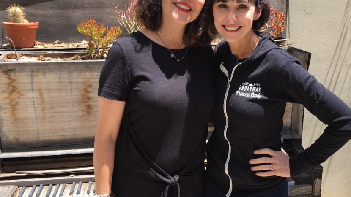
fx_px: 363
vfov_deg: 30.4
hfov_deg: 51.4
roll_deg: -1.4
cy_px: 79
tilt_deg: -12.9
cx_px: 206
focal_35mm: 39
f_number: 2.2
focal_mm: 4.15
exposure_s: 1/392
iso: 25
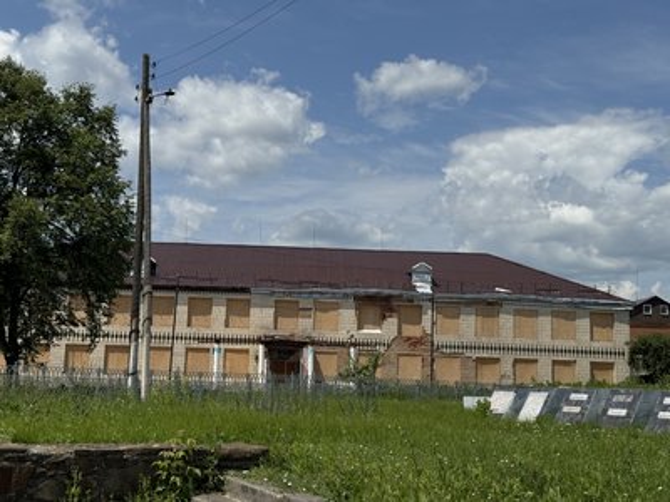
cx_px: 335
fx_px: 929
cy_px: 251
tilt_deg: +8.1
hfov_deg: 39.7
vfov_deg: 30.3
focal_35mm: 48
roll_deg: -1.5
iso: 64
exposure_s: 1/9009
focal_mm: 6.76
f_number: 1.78
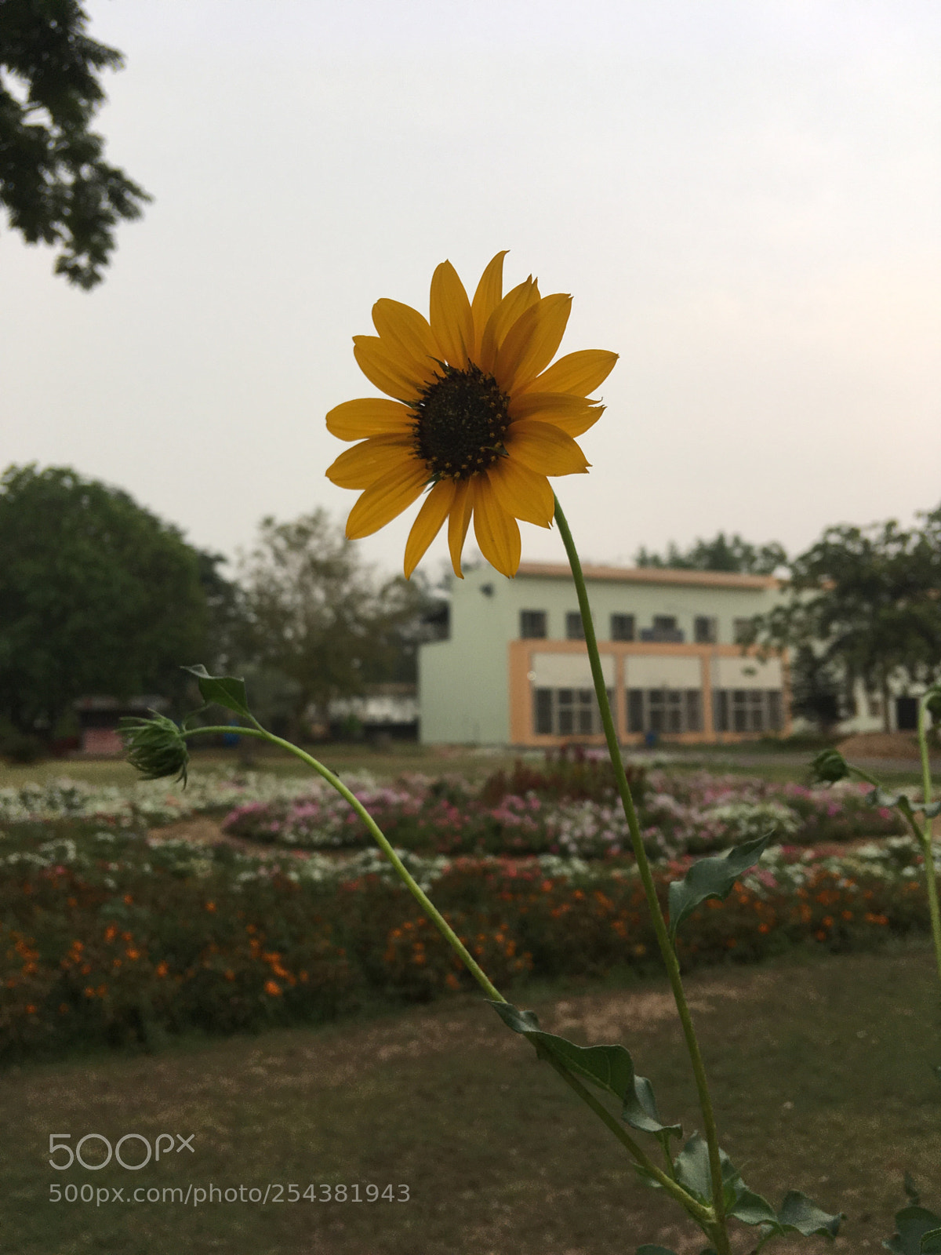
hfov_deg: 48.2
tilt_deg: +3.0
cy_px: 628
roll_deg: +1.0
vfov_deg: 61.7
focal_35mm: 29
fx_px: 1051
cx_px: 470
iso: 25
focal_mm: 4.15
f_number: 2.2
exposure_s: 1/100
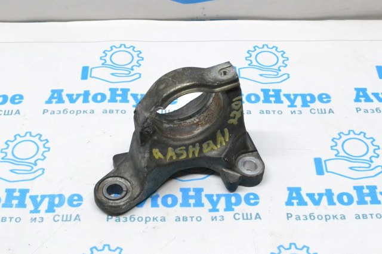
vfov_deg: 20.6
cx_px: 191
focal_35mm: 66
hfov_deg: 30.5
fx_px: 700
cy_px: 127
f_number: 18
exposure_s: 1/50
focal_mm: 44
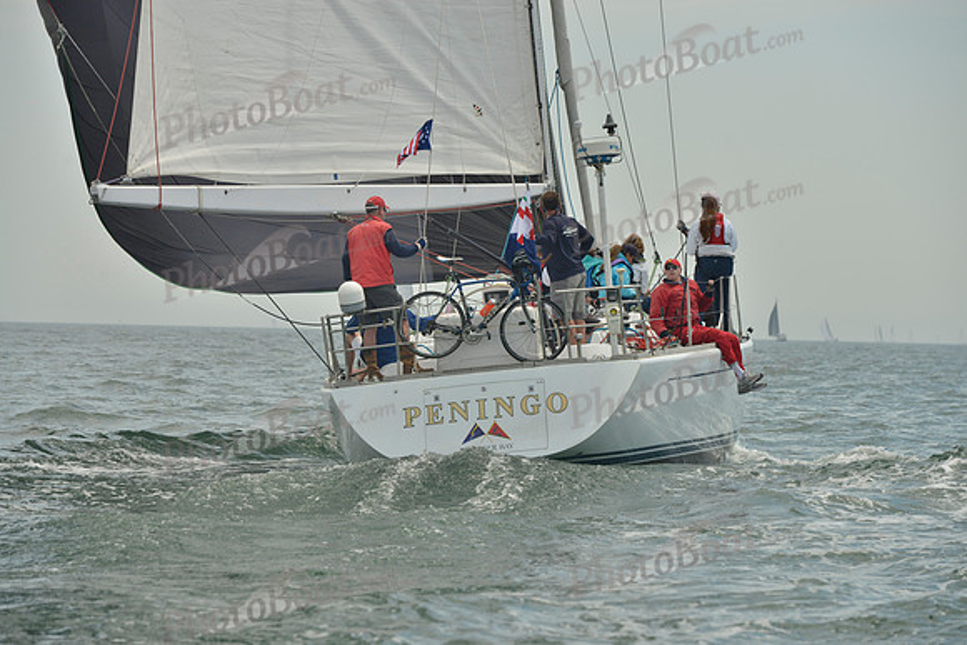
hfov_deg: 12.8
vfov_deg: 8.6
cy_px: 322
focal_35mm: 160
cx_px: 484
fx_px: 4299
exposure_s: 1/1250
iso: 280
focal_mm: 160
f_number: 8
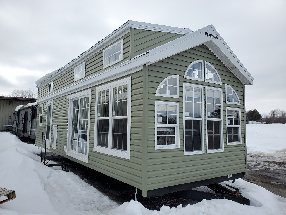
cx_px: 143
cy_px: 108
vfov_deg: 53.1
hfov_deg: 67.3
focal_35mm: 26
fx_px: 215
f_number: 2.4
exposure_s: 1/2105
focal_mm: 4.3
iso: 50
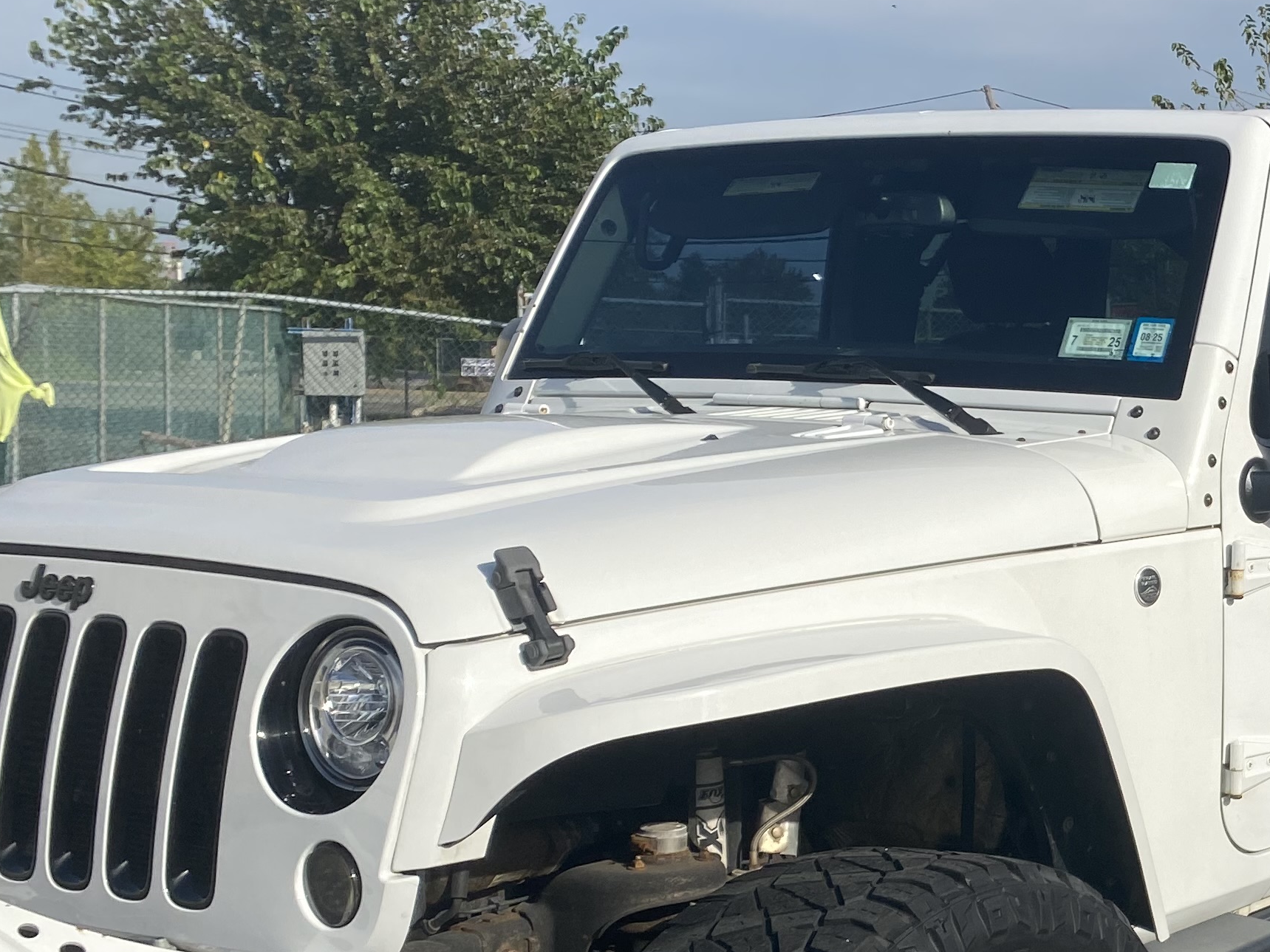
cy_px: 609
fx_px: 2238
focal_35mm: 61
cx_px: 1433
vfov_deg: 23.9
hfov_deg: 28.5
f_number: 1.8
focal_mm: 4.25
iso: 32
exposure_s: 1/4608
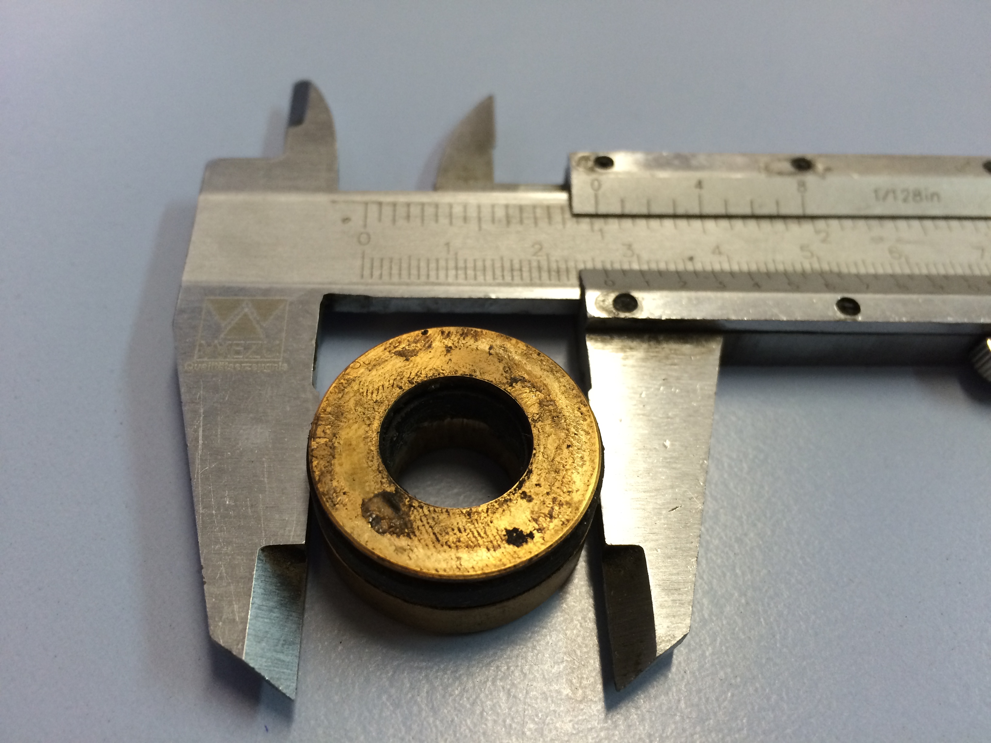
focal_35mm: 29
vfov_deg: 48.2
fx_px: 830
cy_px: 372
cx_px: 496
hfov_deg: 61.7
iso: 80
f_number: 2.2
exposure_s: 1/33
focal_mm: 4.15
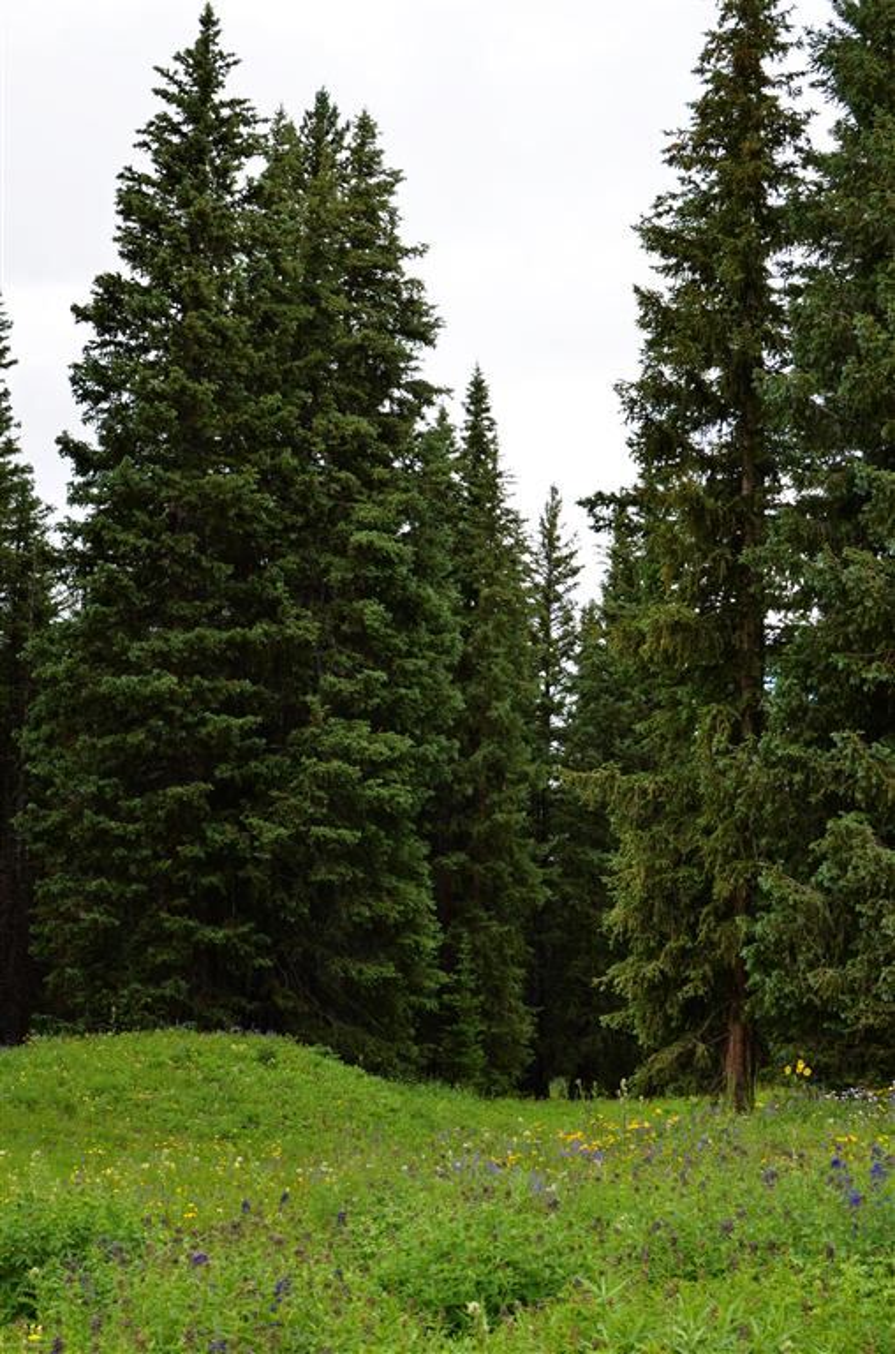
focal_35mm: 52
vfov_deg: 37.9
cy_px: 677
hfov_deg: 25.6
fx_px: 1968
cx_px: 448
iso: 100
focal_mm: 35
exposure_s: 1/160
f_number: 6.3
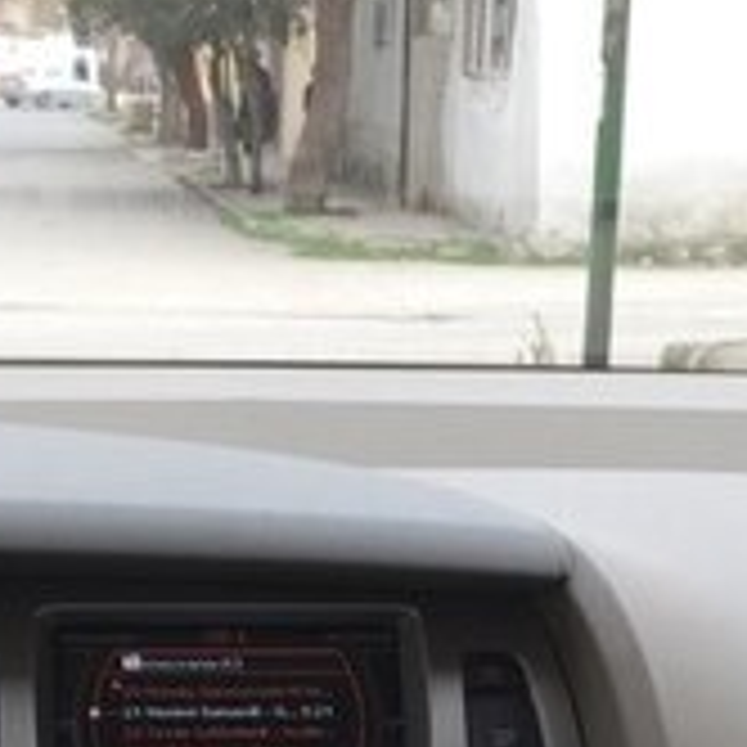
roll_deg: -1.9
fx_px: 2490
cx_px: 338
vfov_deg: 16.3
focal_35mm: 102
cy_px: 938
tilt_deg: -17.5
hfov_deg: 17.1
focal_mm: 4.15
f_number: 2.2
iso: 32
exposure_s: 1/116
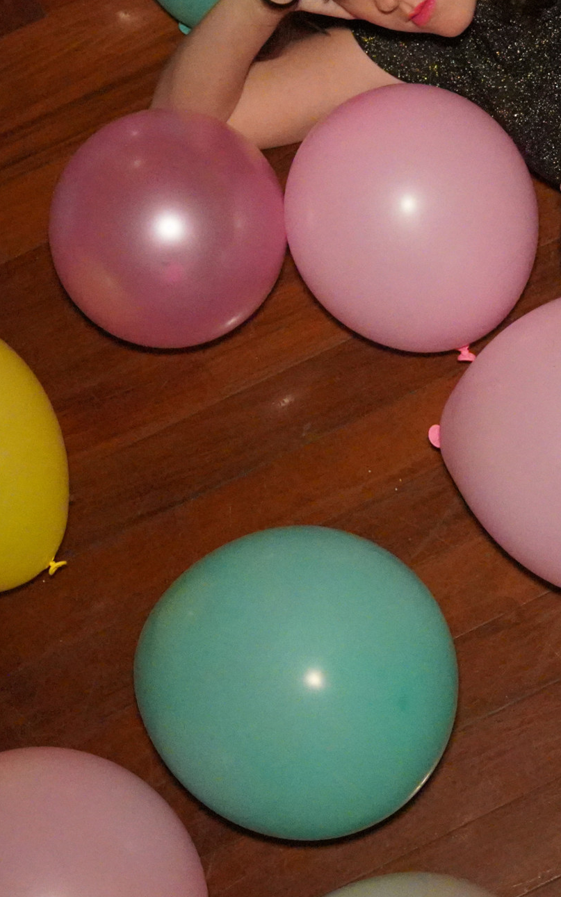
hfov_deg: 13.3
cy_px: 168
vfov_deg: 21.1
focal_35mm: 97
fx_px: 2373
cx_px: 560
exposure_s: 1/160
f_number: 3.2
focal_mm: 32
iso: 12800
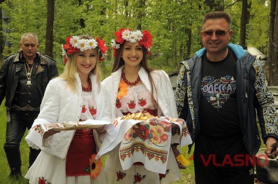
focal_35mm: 57
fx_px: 439
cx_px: 139
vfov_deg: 23.7
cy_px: 92
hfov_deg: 35.1
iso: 200
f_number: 5
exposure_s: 1/100
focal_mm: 38
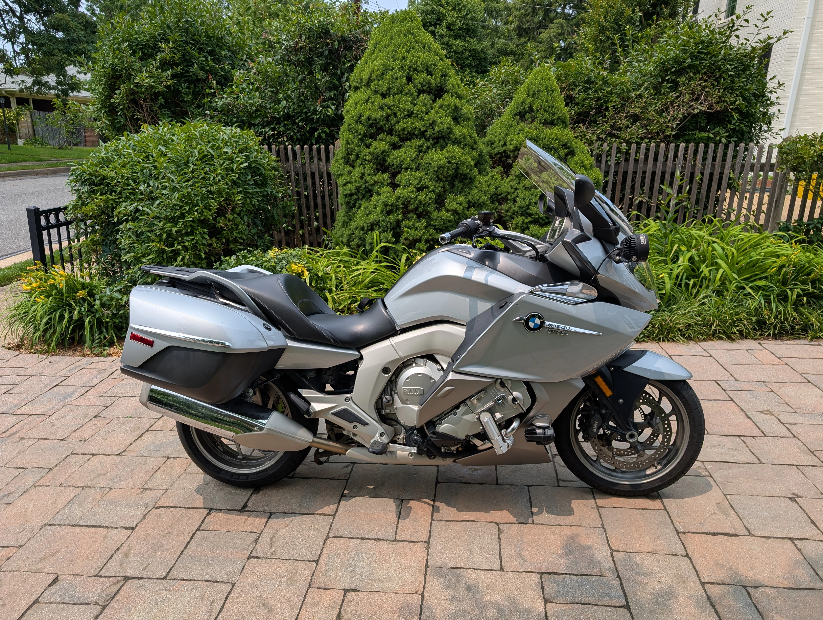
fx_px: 571
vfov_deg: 56.9
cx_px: 412
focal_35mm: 24
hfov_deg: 71.5
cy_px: 310
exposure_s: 1/1045
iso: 19
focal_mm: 6.9
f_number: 1.68
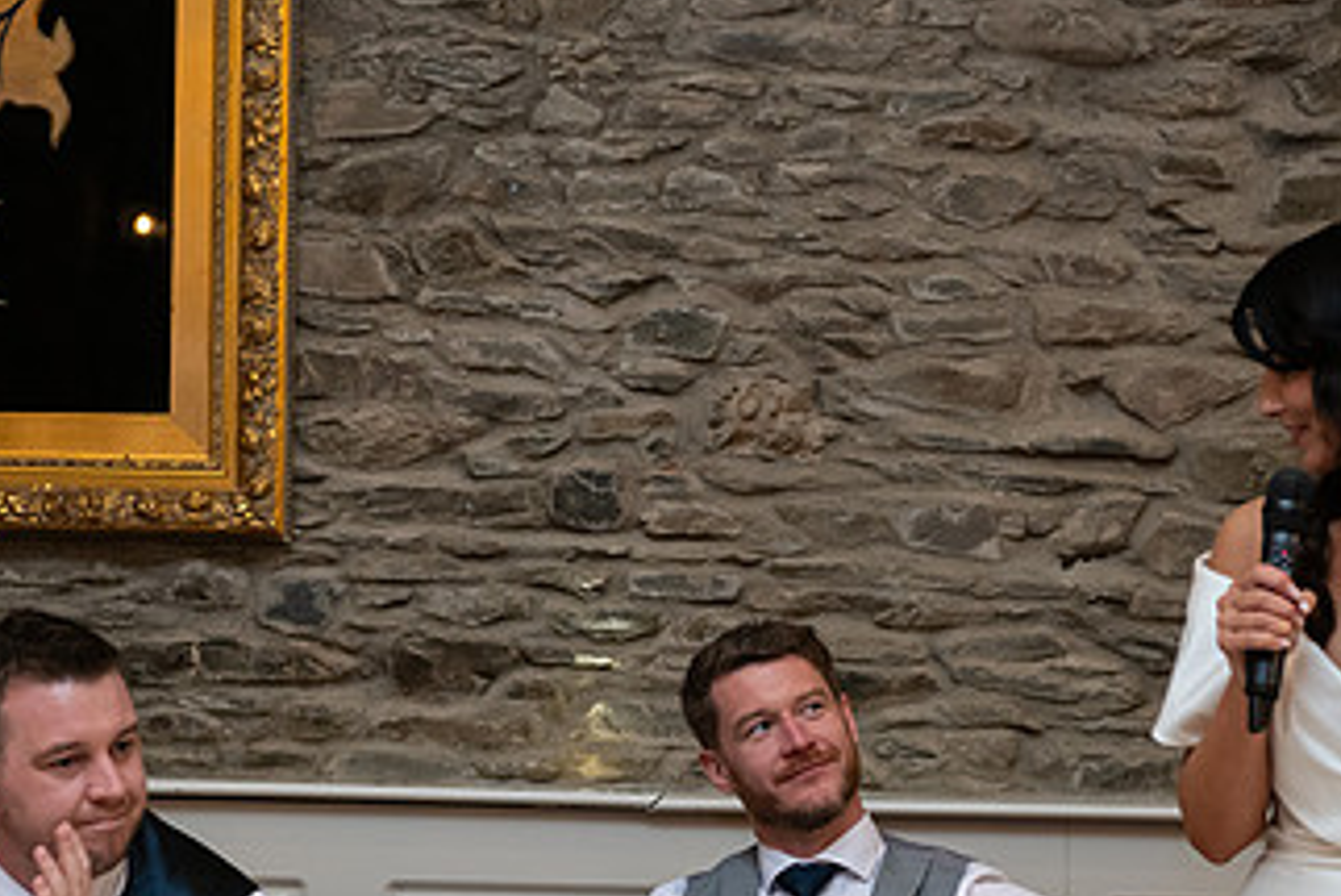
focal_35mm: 126
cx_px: 683
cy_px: 681
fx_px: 4695
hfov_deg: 16.3
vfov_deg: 10.9
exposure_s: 1/160
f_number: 3.5
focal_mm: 70
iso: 800
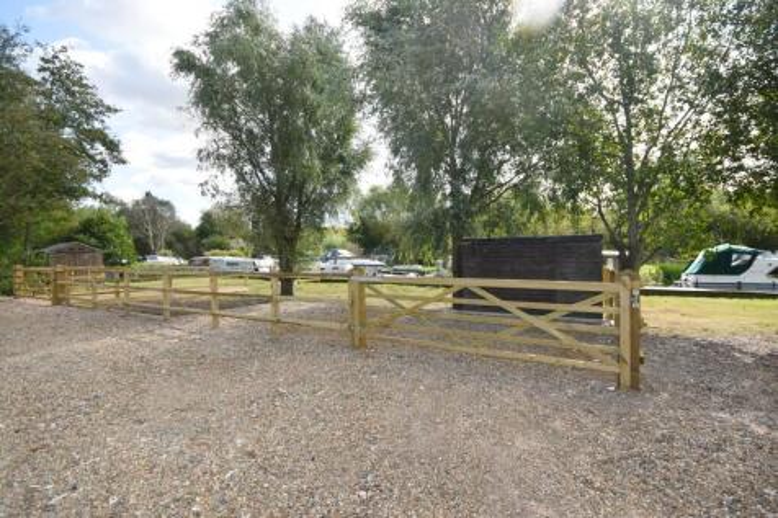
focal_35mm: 15
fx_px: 324
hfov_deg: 100.4
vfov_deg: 77.3
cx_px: 389
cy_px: 259
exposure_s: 1/160
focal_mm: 10
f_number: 6.3
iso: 100
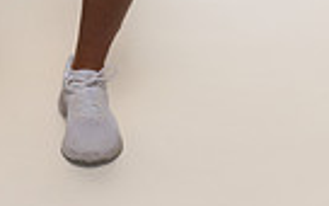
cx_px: 39
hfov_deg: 12.4
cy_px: -317
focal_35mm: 168
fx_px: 1506
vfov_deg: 7.3
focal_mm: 50
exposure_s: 1/200
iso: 500
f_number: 6.3
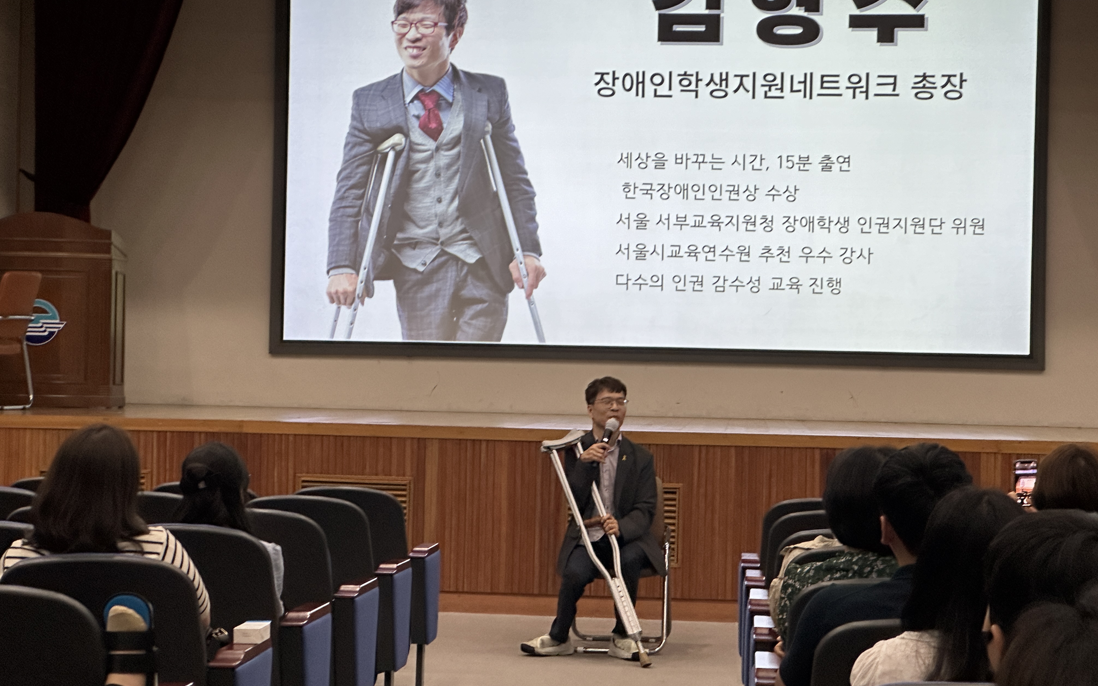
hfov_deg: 25.2
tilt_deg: +0.7
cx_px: 547
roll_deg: -0.9
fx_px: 2454
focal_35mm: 82
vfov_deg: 15.9
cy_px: 341
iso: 160
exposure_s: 1/60
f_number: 2.8
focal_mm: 9
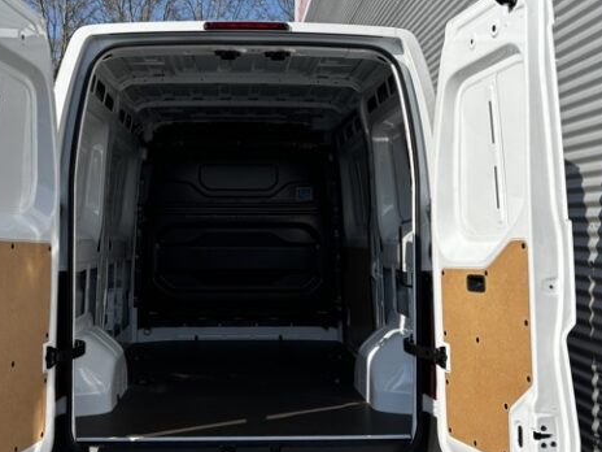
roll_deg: -0.4
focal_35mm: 43
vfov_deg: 33.6
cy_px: 247
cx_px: 258
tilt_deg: -1.1
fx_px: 748
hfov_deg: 43.7
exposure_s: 1/3021
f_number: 1.6
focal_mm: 5.96
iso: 50
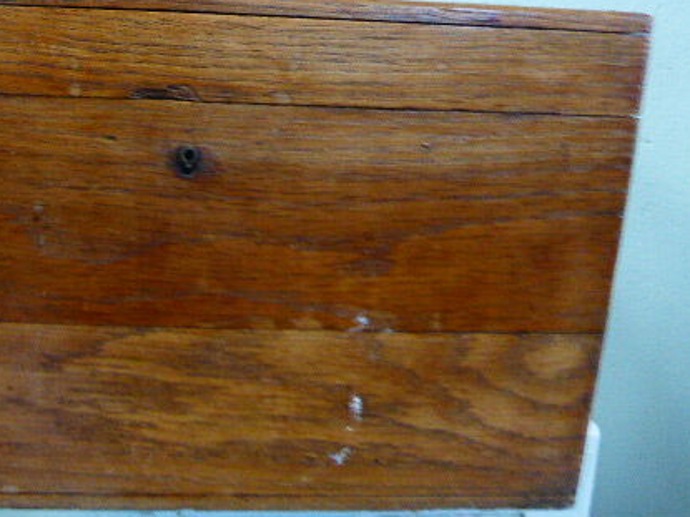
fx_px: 737
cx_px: 176
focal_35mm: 37
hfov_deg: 48.3
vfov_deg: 38.0
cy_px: 151
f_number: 3.3
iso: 400
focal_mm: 4.3
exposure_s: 1/5
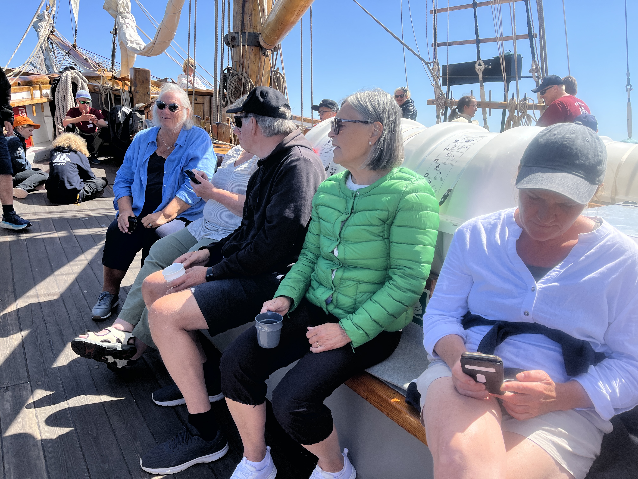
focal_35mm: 26
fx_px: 479
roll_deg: -1.7
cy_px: 240
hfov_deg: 67.3
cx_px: 319
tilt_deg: -11.5
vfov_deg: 53.1
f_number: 1.6
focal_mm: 5.1
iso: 50
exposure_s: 1/1517
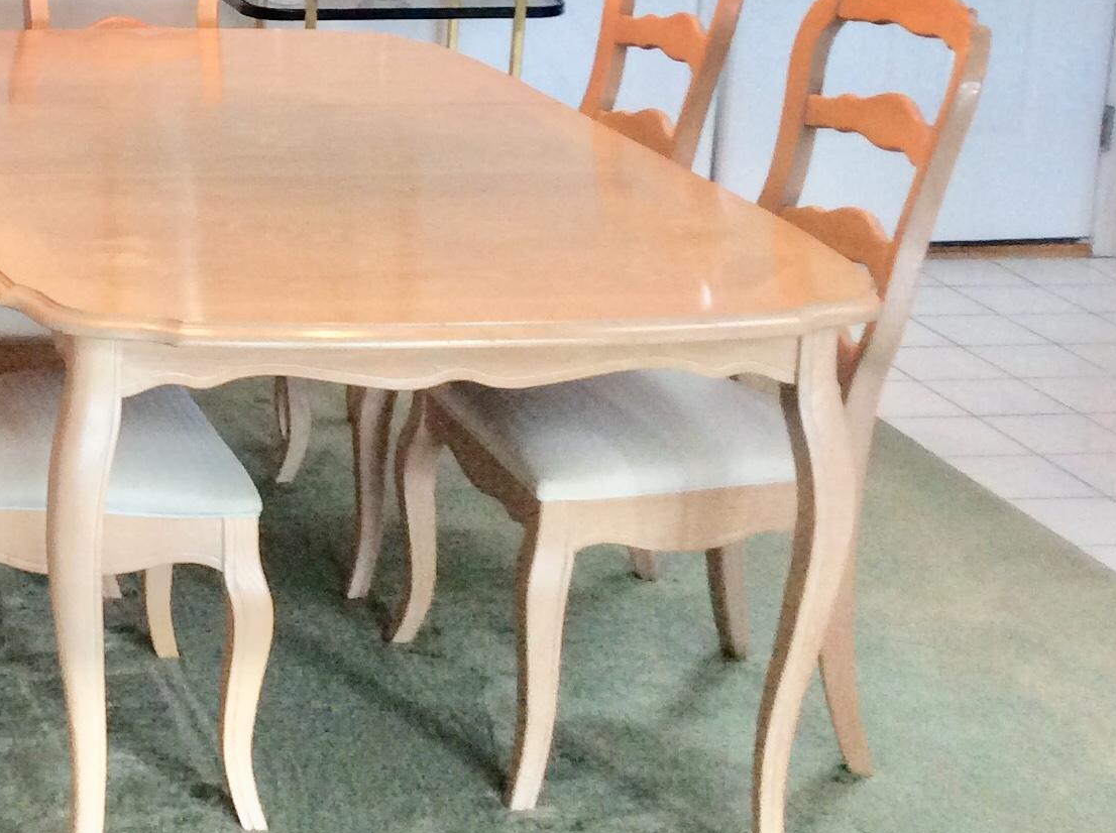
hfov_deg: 24.1
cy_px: 127
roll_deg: +1.5
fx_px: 2414
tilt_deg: -13.9
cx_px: -149
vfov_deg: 19.3
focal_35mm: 75
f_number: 2.4
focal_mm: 3.3
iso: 100
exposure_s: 1/24
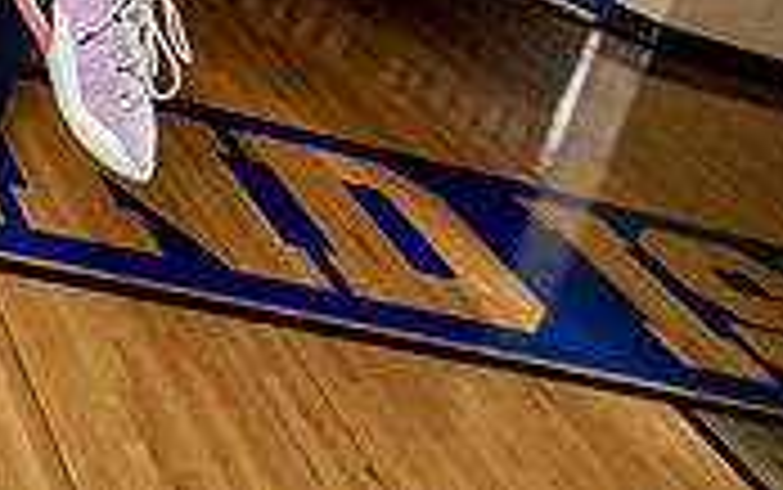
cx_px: 189
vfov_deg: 13.8
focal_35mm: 79
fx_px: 1687
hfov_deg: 25.8
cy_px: -517
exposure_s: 1/250
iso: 400
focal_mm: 30
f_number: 5.6
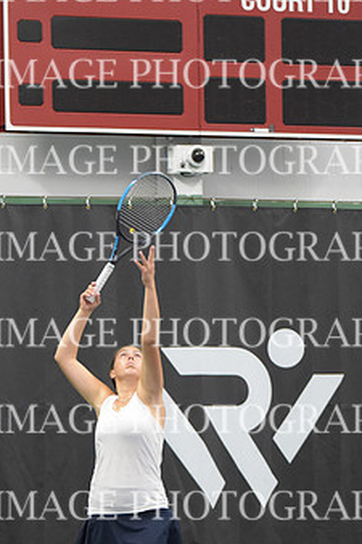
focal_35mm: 199
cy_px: 375
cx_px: 119
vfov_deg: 10.3
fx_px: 3004
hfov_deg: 6.9
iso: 12800
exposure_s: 1/1250
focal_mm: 116
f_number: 2.8
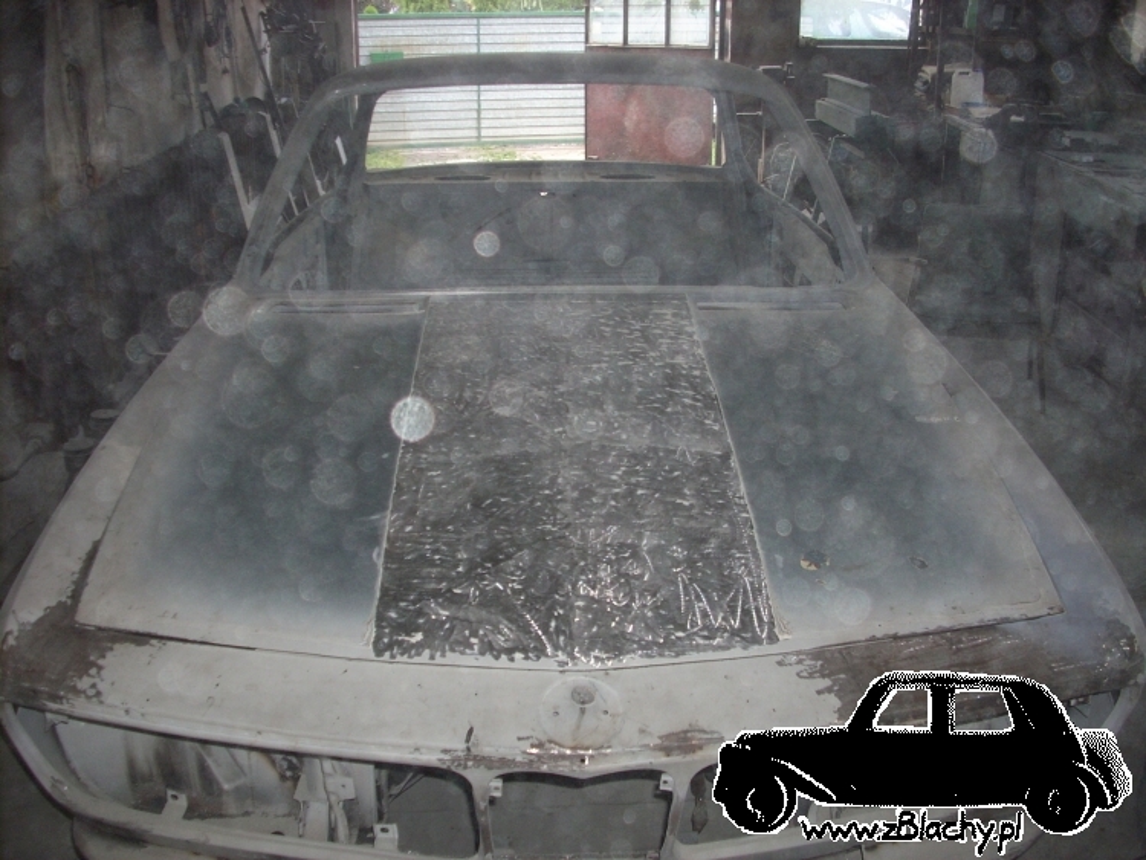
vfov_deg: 38.7
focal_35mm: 37
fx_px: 1225
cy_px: 430
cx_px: 573
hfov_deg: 50.1
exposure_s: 1/60
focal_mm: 6.2
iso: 100
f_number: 2.8
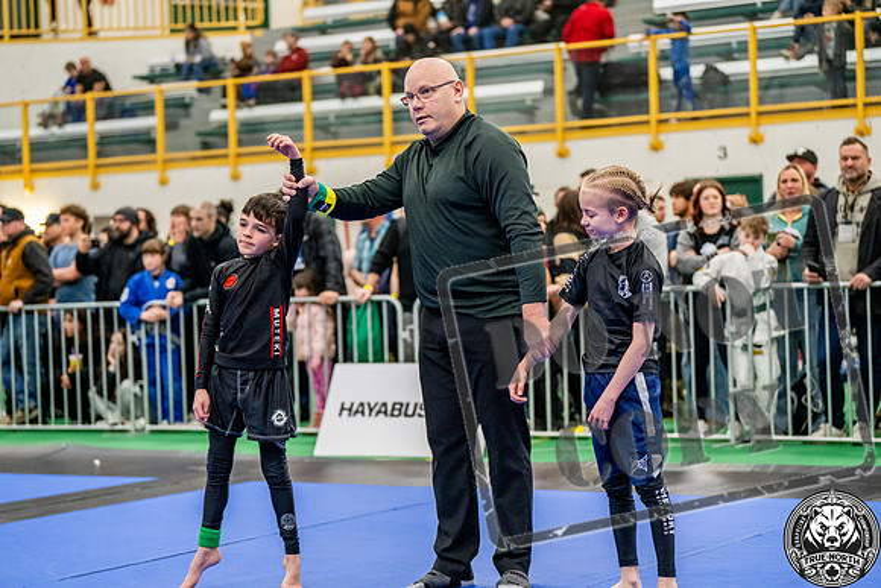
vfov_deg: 17.3
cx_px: 440
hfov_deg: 25.7
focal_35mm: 79
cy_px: 294
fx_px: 1934
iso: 5000
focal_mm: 79
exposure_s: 1/500
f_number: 2.8
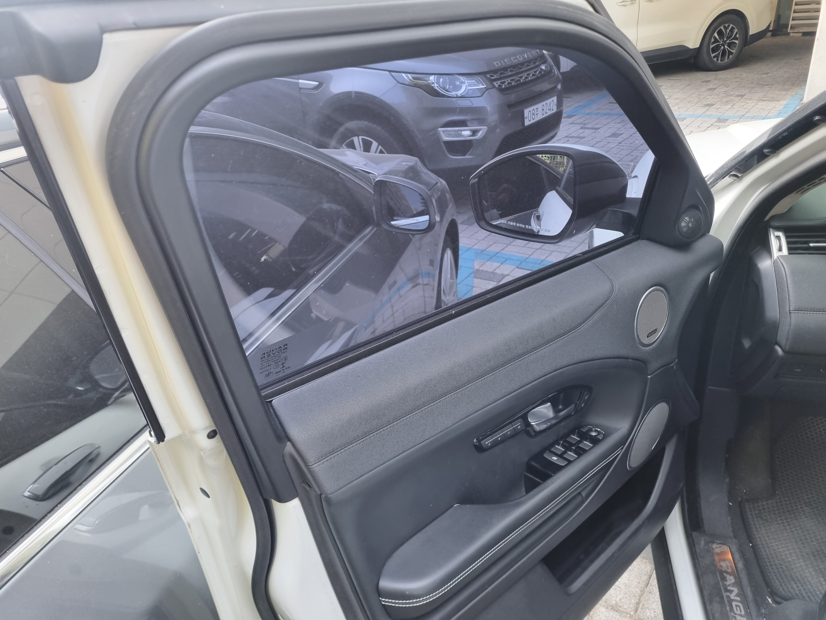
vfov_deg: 53.1
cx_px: 413
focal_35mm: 26
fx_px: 620
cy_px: 310
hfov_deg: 67.3
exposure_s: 1/120
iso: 200
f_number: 1.8
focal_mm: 5.4
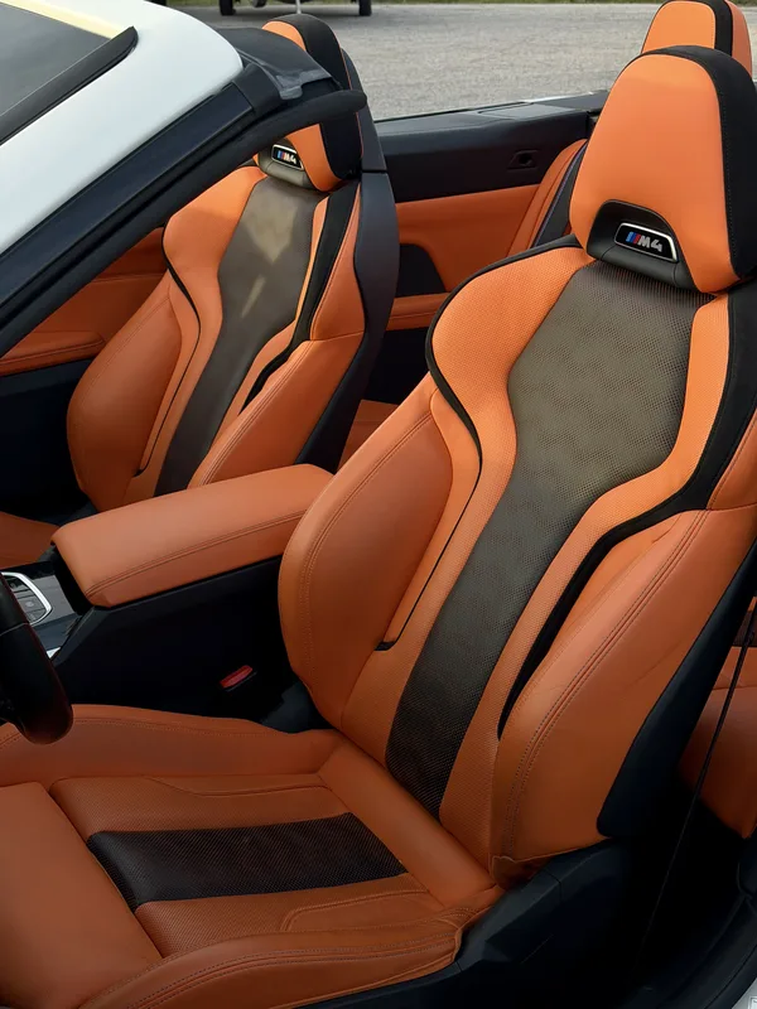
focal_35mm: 48
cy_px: 504
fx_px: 1400
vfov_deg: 39.7
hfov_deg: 30.3
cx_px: 378
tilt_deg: -22.8
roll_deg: -1.0
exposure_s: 1/570
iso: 64
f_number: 1.78
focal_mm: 6.76
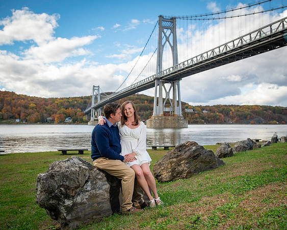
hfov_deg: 52.8
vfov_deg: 43.3
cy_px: 115
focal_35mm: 34
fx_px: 289
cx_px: 144
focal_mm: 29
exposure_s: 1/8000
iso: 1250
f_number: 3.2
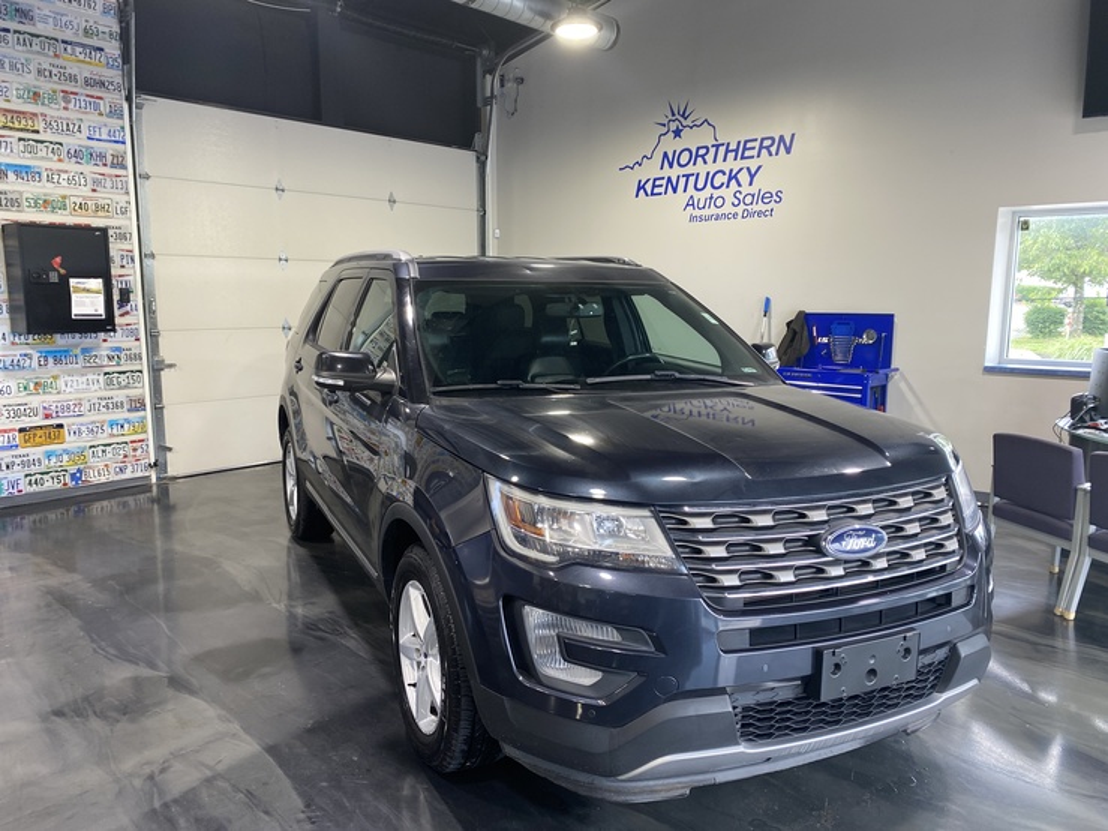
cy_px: 416
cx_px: 554
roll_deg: -0.3
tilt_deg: -7.9
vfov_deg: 53.0
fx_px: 832
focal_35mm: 26
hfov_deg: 67.3
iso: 125
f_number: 1.8
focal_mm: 4.25
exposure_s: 1/120
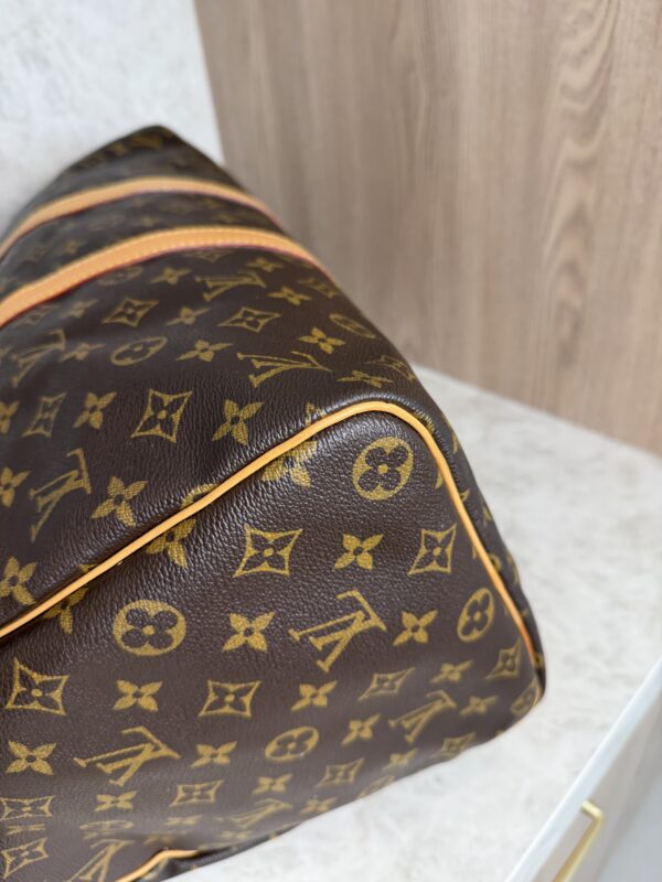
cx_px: 331
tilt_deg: -36.3
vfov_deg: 71.6
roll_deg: +7.1
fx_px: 612
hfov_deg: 56.8
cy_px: 441
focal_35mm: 24
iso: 125
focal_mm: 6.76
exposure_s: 1/120
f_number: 1.78
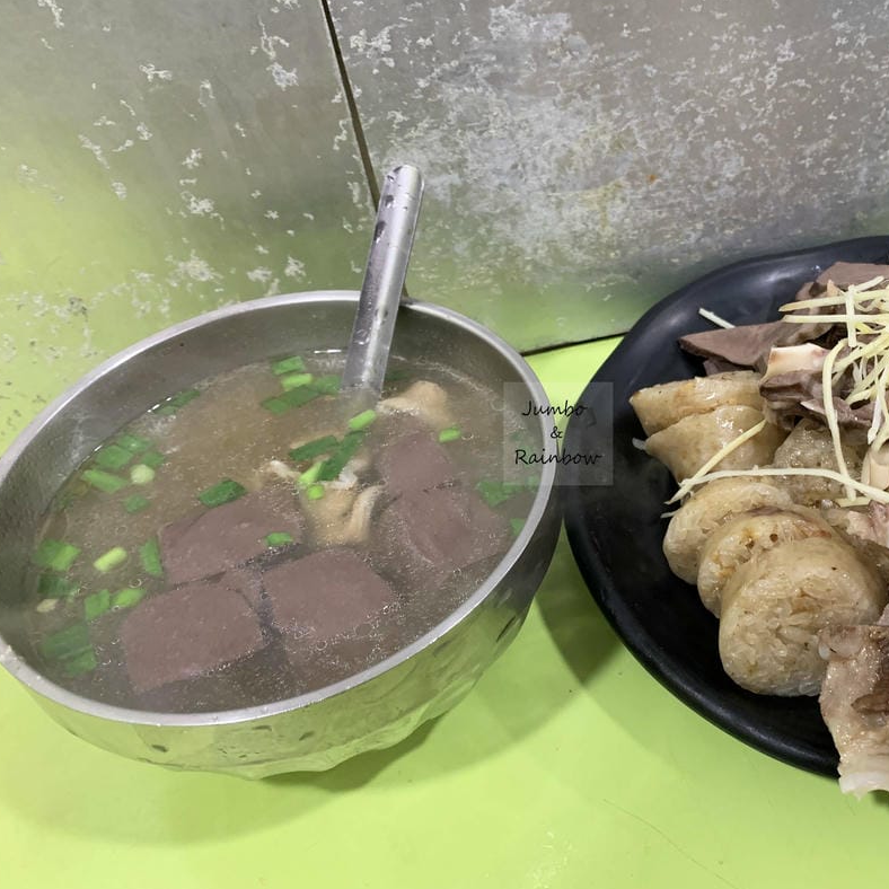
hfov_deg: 45.7
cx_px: 660
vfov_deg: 47.2
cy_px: 466
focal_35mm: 35
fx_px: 1017
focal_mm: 4.25
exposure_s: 1/49
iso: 200
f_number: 1.8
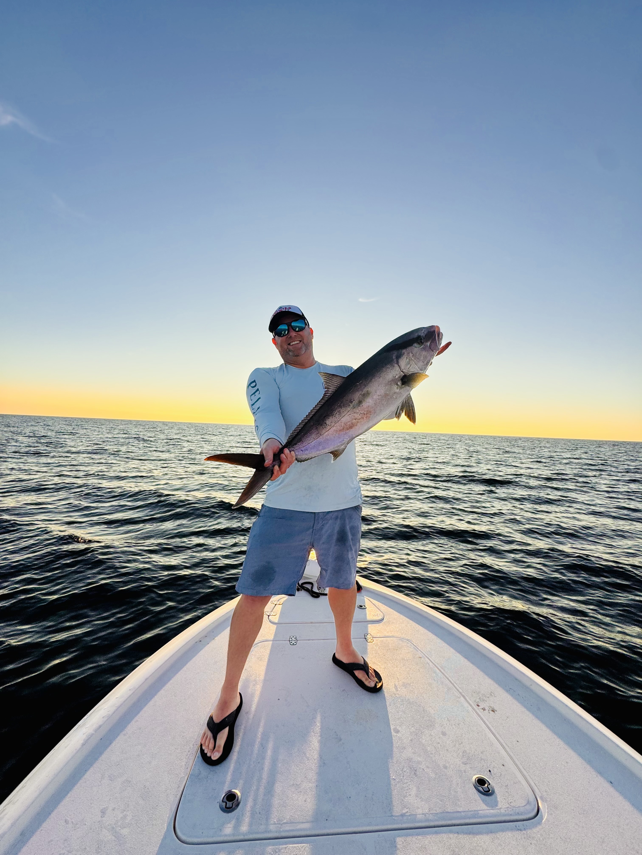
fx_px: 346
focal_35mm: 14
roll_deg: -1.2
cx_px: 321
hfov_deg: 85.7
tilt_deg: +1.9
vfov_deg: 102.1
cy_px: 428
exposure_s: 1/1299
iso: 40
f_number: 2.2
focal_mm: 2.22
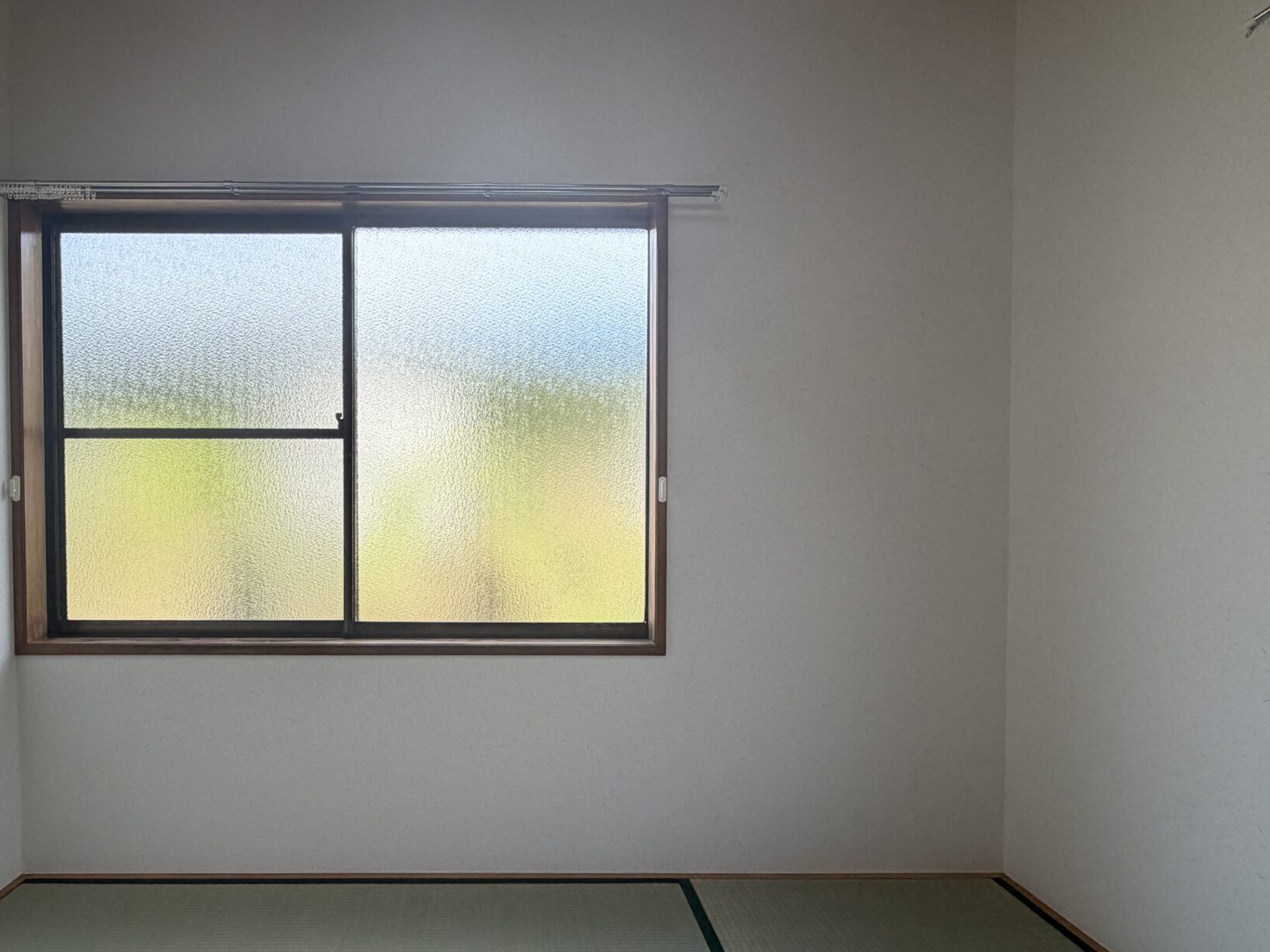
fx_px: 807
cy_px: 528
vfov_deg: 60.9
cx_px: 516
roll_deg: +0.8
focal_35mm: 22
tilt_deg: -0.8
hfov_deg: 75.6
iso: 64
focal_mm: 2.22
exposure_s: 1/217
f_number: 2.2
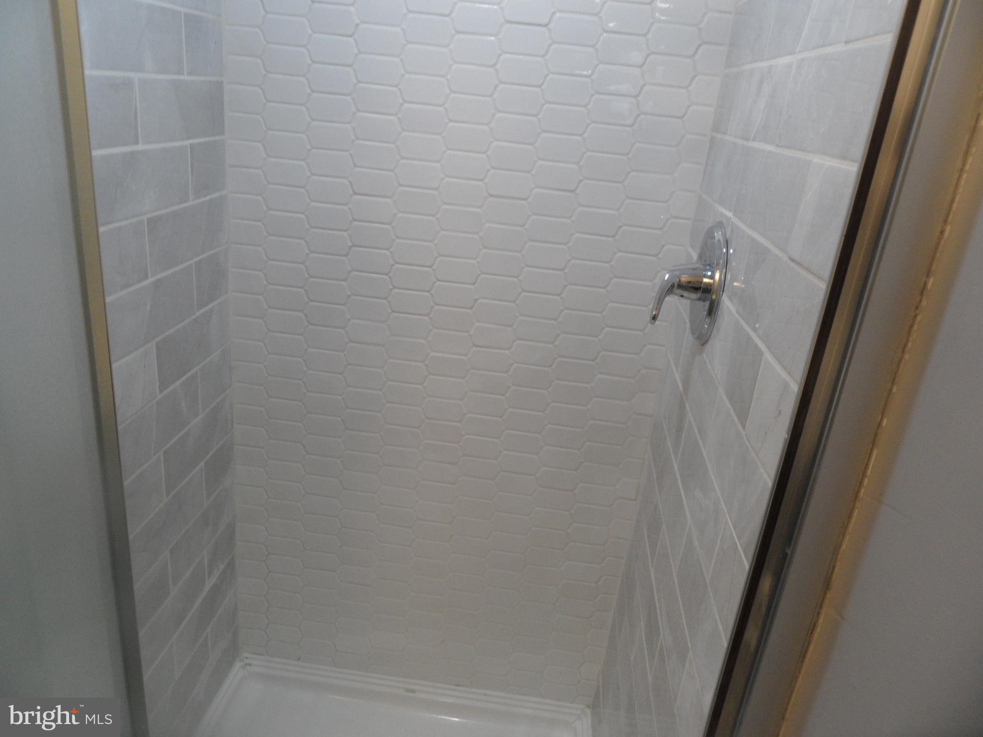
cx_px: 492
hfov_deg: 71.6
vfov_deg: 56.8
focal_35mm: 24
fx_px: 682
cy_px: 368
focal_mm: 3.9
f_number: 3.2
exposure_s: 1/30
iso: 120
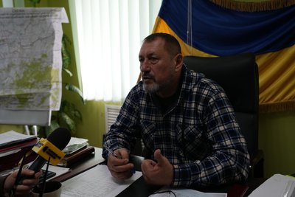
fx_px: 287
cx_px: 148
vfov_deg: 37.9
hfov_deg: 54.4
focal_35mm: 35
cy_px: 98
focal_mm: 35
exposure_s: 1/640
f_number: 3.5
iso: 2500
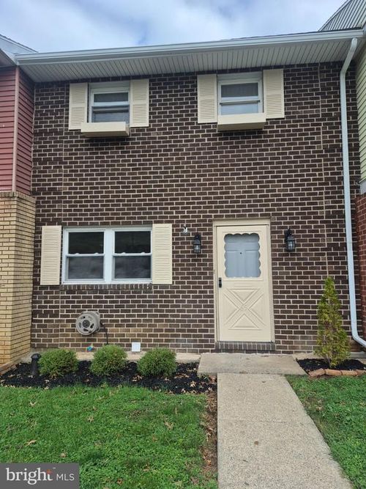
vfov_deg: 73.9
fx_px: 324
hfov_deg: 58.9
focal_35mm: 23
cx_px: 183
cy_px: 244
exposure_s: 1/1128
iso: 25
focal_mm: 5.4
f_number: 1.8
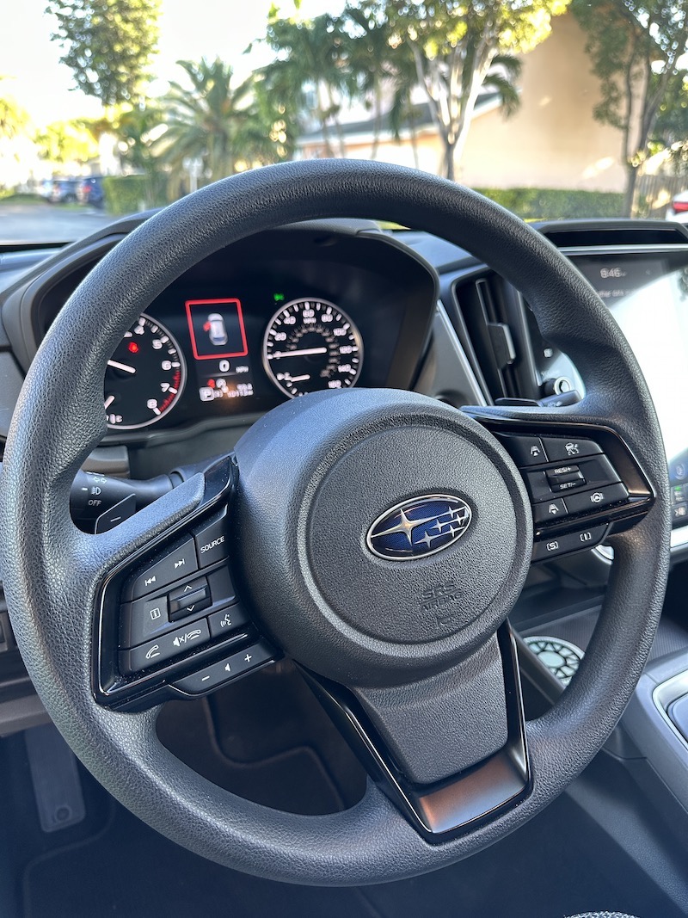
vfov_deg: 71.6
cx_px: 344
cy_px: 459
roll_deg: -1.4
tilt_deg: -21.4
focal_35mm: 24
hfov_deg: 56.8
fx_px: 636
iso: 250
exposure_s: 1/99
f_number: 1.78
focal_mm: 6.86
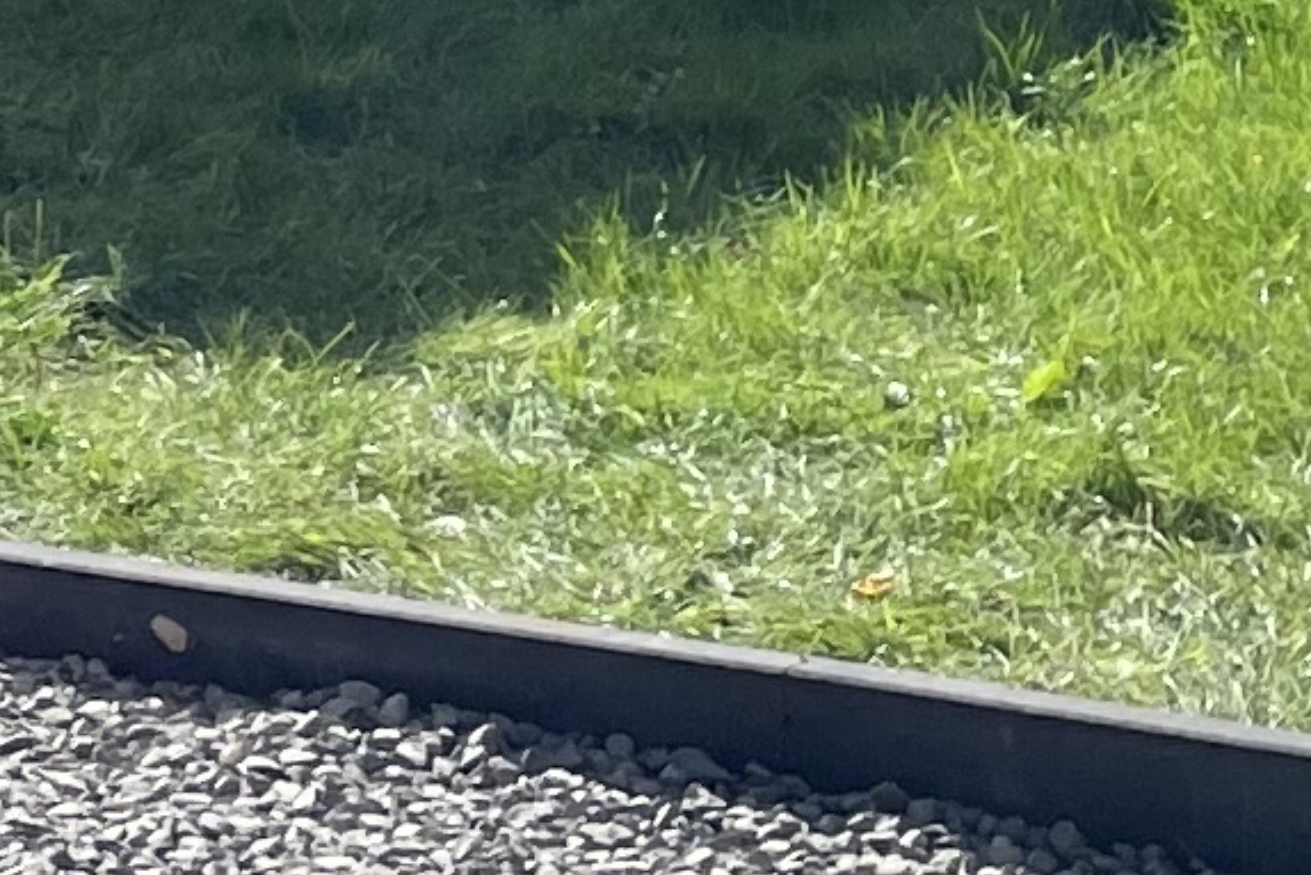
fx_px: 6920
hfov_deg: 10.1
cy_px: -617
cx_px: -1249
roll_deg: -0.2
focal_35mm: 190
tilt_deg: -1.3
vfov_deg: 7.1
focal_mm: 4.2
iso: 32
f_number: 1.6
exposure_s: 1/2398
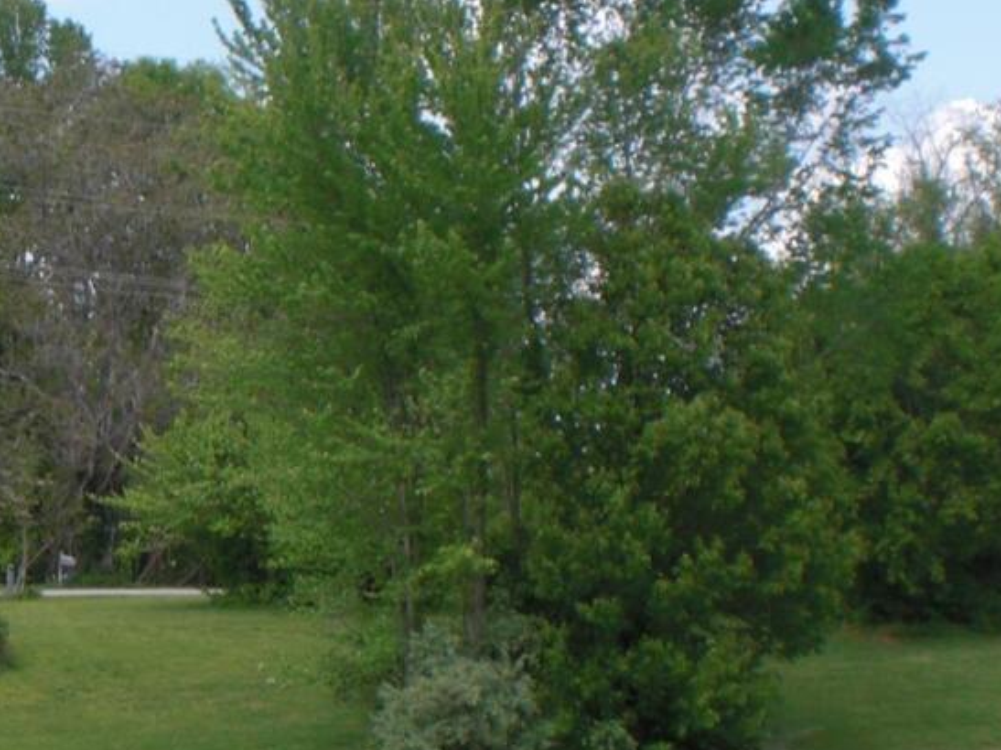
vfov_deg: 14.5
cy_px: 781
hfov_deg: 19.0
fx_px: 2891
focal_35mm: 100
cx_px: -35
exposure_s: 1/200
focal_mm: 6.3
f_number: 5.6
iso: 64
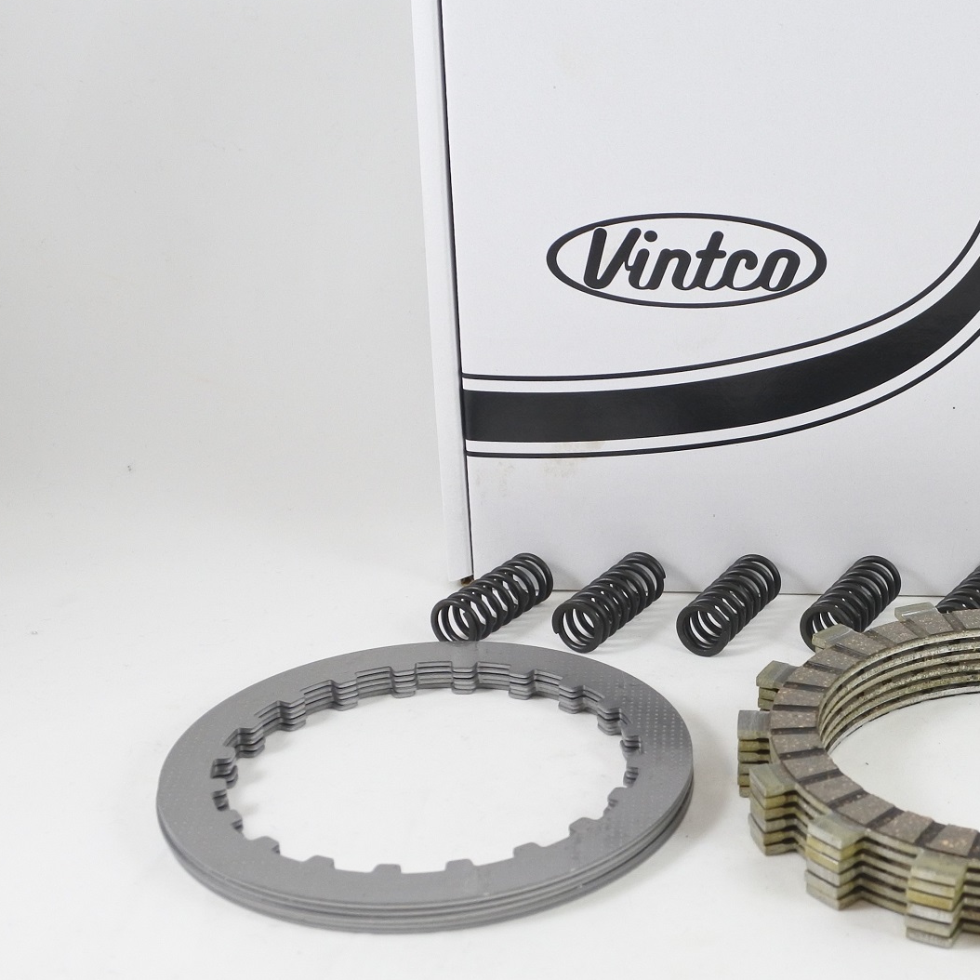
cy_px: 473
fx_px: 1537
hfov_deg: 34.4
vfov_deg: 35.4
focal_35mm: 48
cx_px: 761
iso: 450
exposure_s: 1/125
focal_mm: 12.1
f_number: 3.8
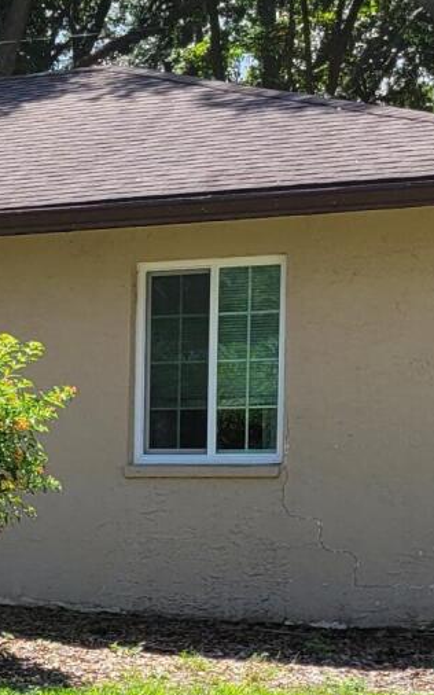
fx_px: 2064
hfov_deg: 10.8
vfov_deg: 18.9
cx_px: -493
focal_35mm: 109
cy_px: 573
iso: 40
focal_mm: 5.4
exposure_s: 1/1269
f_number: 1.8
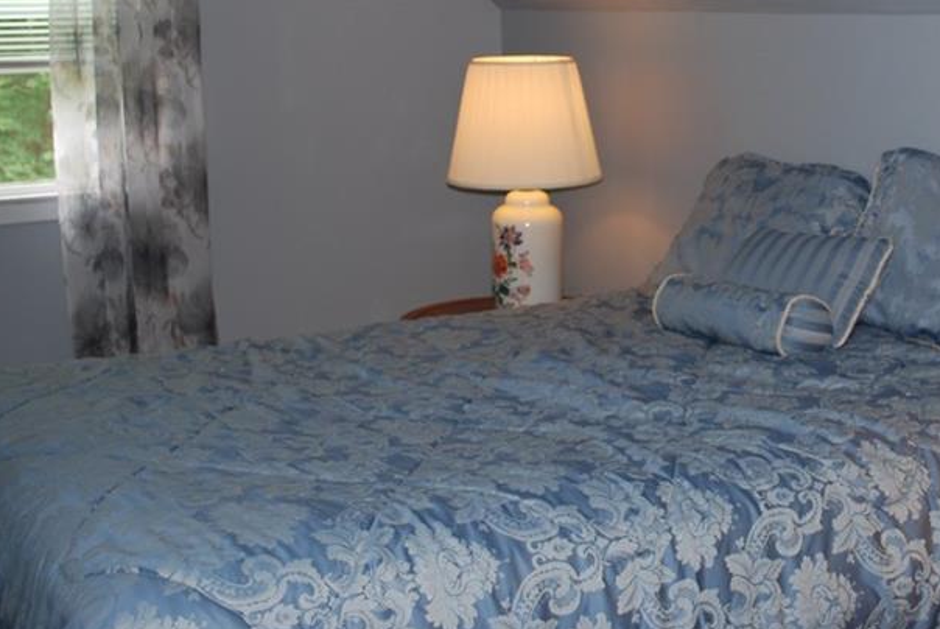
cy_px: 121
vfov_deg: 22.0
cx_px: 707
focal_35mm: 61
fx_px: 1594
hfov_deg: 32.2
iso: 200
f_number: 4.2
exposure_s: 1/60
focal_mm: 24
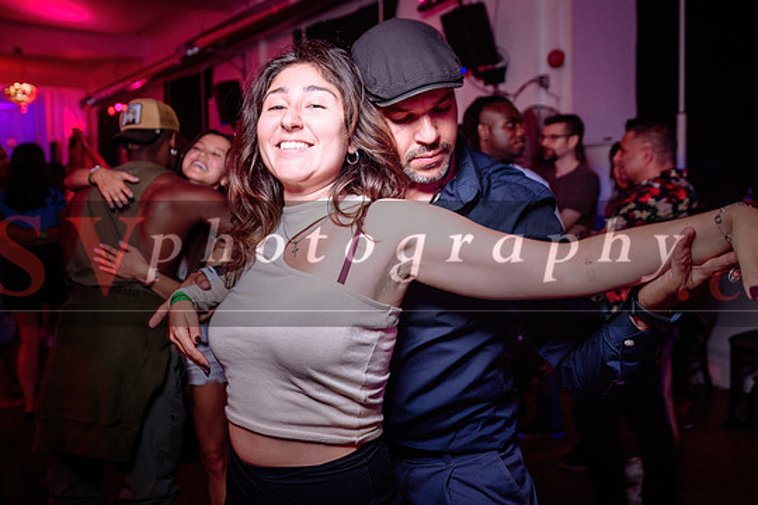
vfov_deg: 43.5
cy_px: 210
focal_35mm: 30
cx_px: 329
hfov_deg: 61.7
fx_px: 632
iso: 800
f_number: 2.8
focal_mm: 24
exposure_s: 1/30
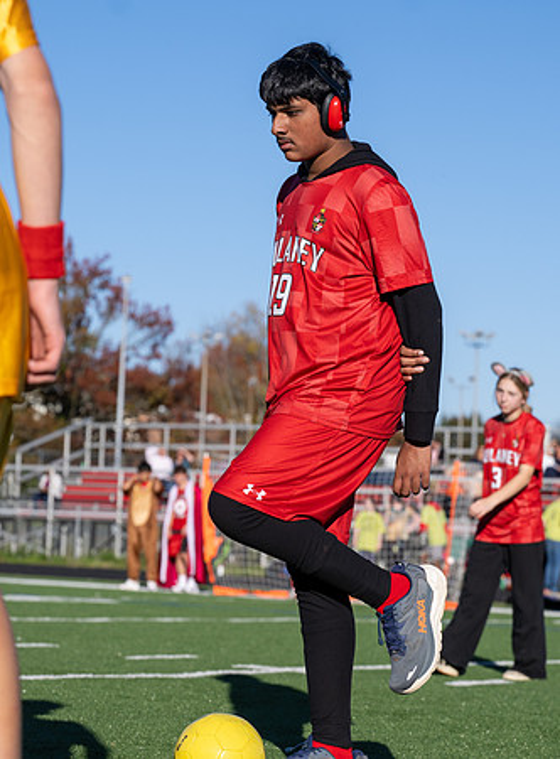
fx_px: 2348
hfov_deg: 13.6
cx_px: 242
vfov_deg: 18.4
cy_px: 362
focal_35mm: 108
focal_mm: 70
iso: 72
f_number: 4
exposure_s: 1/1600
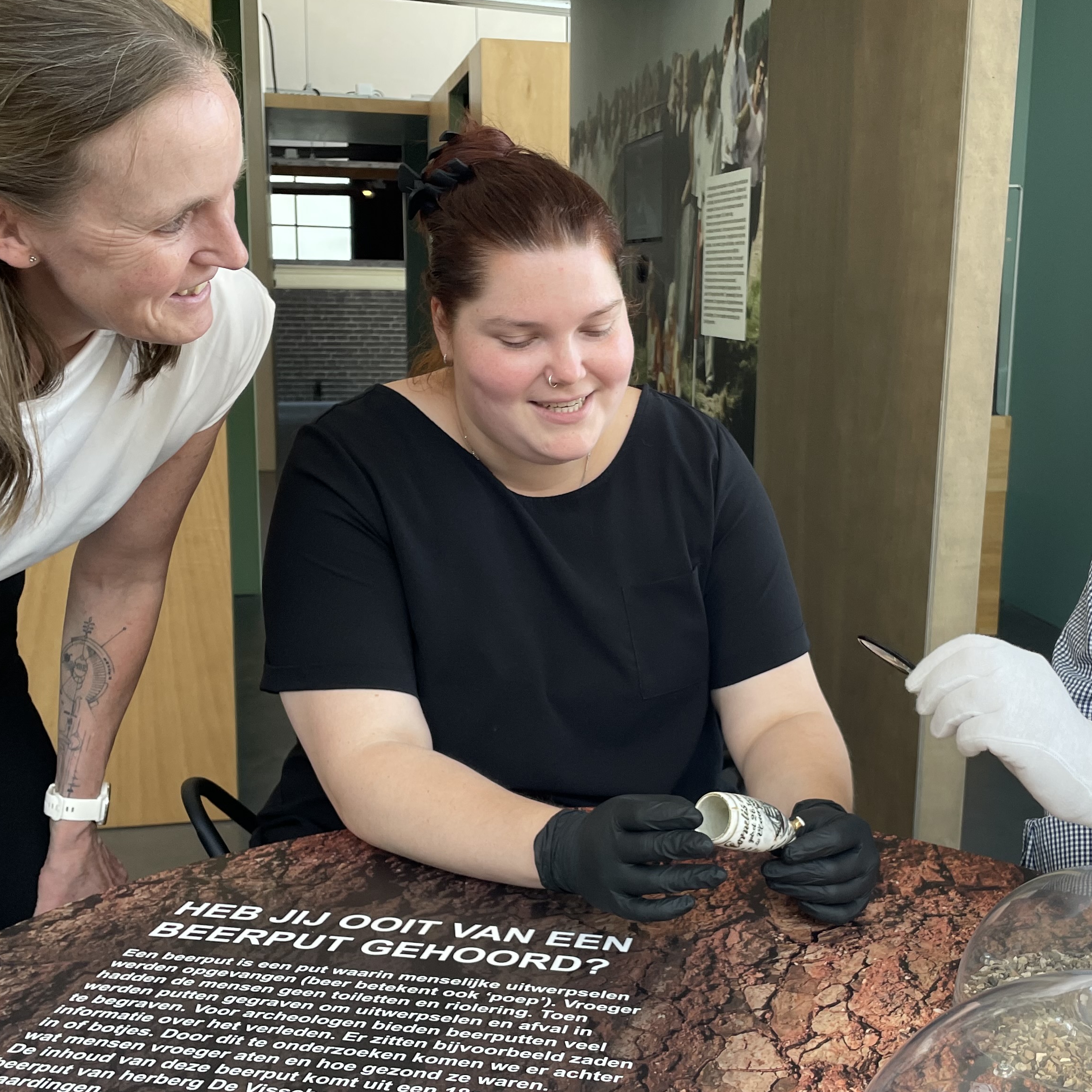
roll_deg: -1.1
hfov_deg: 41.6
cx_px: 673
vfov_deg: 41.9
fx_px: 1428
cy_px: 564
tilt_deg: -8.9
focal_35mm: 40
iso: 100
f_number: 1.6
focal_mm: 4.2
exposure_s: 1/121
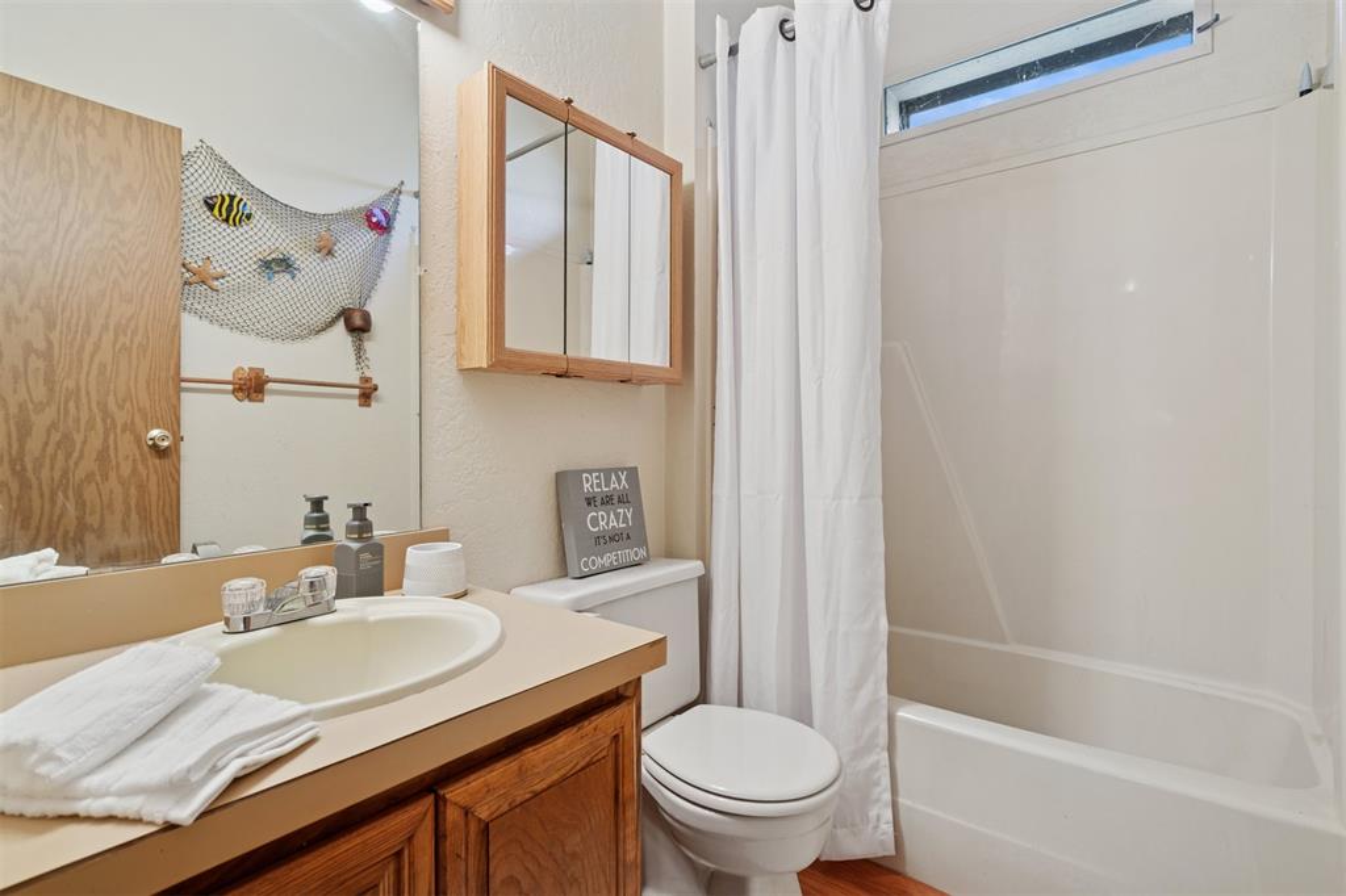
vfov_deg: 73.7
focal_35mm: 16
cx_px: 673
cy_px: 448
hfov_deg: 96.8
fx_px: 598
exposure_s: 1/4
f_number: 7.1
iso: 200
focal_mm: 16
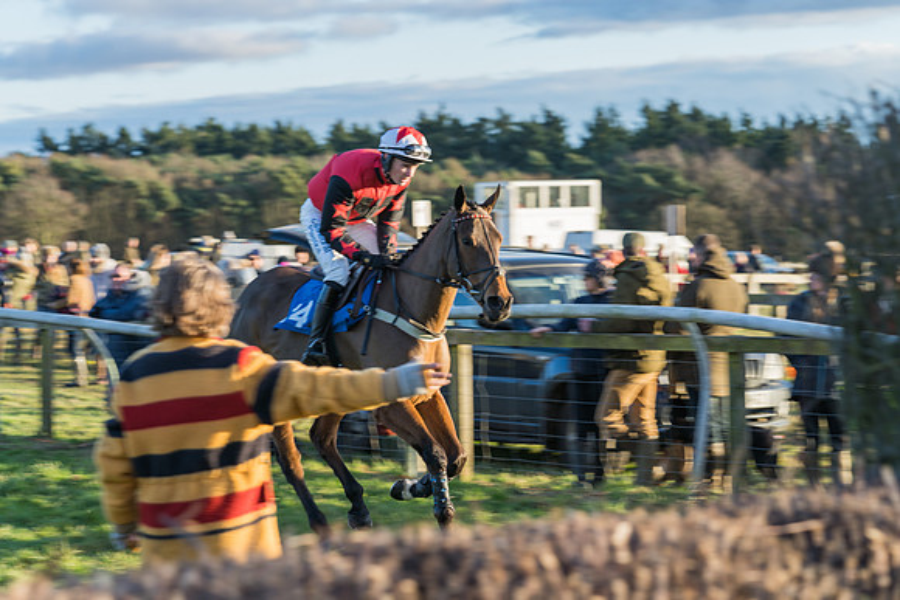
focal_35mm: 109
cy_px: 296
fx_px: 2723
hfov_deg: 18.8
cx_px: 447
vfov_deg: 12.6
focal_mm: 107
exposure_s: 1/200
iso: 200
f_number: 5.6
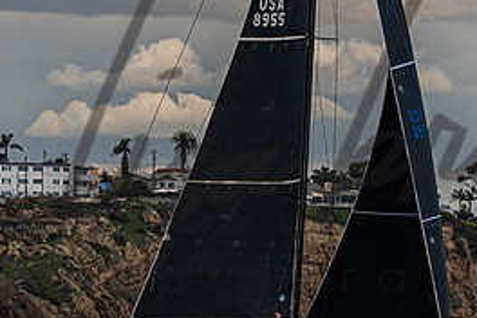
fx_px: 8705
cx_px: 365
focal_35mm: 657
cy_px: 68
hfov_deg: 3.1
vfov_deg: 2.1
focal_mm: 220
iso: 400
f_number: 5.6
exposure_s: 1/5000
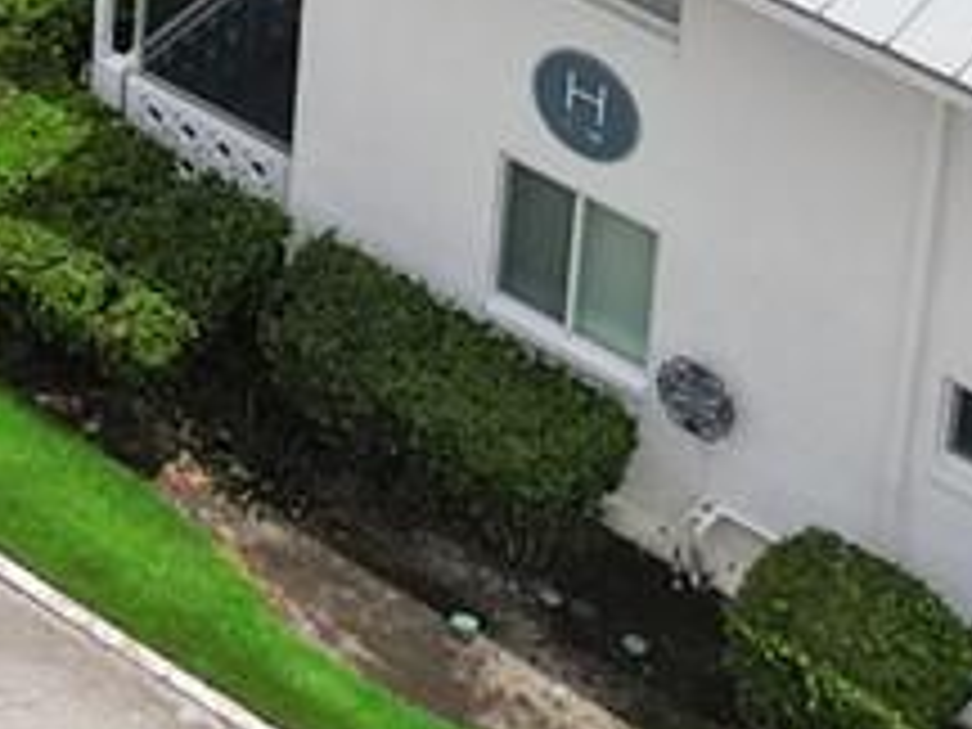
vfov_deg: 7.2
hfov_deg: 10.5
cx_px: -724
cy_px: -1598
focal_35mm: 178
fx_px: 4998
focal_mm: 6.7
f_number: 1.7
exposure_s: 1/6000
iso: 120
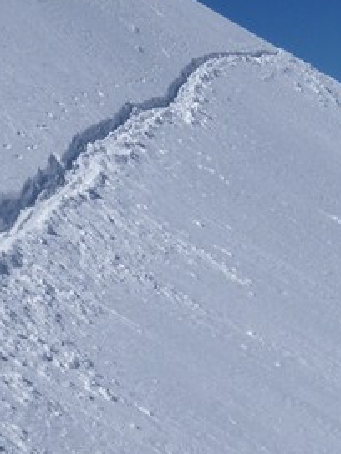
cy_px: 244
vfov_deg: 19.1
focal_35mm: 103
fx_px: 1353
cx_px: 37
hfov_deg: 14.2
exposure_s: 1/1000
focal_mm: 6.3
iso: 80
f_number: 5.6
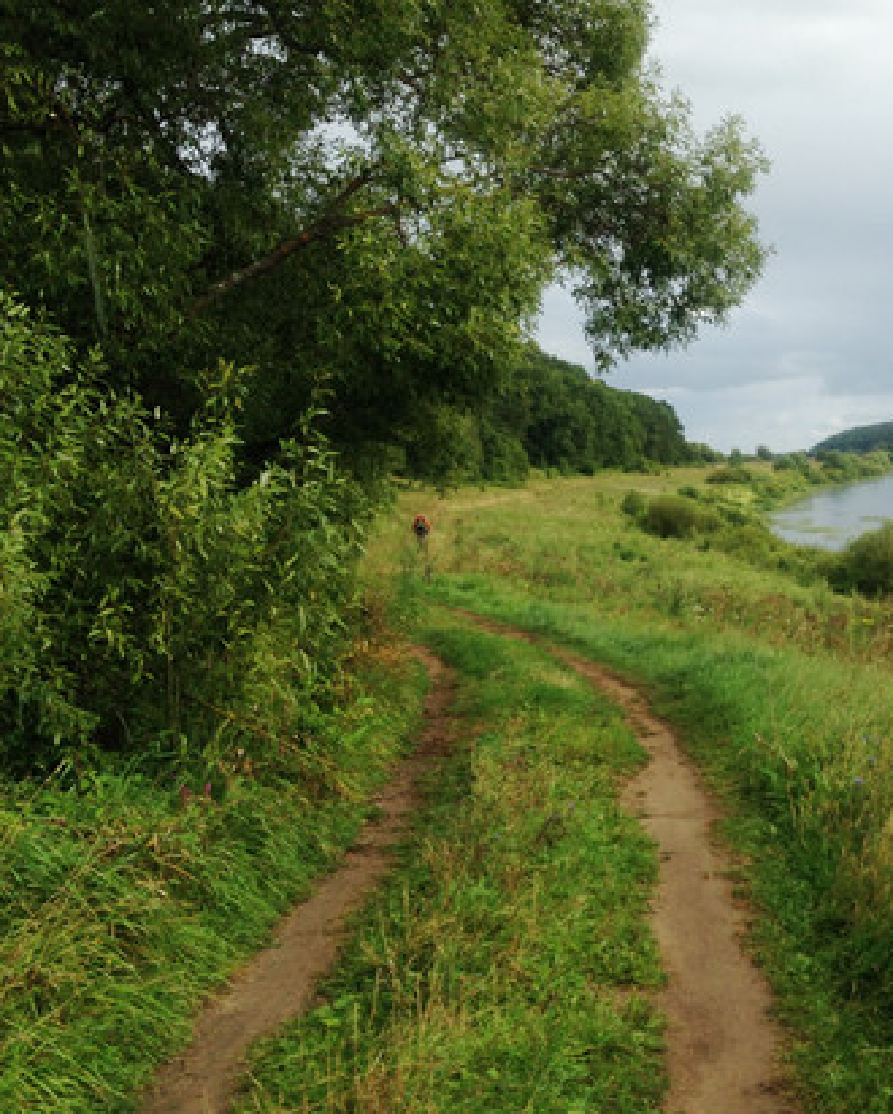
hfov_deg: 29.6
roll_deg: +3.0
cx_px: 717
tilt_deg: -2.0
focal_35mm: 50
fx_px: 1651
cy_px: 470
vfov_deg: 37.2
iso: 50
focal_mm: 4.12
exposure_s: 1/1178
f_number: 2.4
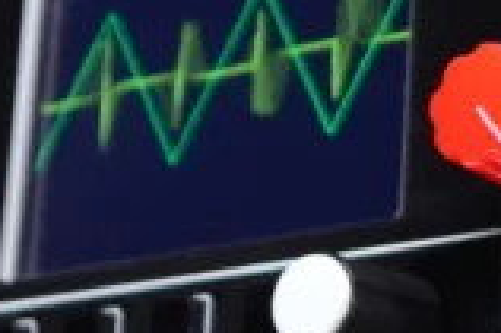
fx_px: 3170
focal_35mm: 228
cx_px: 333
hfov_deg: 9.0
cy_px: 62
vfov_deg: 6.0
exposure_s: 1/5
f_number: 4
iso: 400
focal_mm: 20
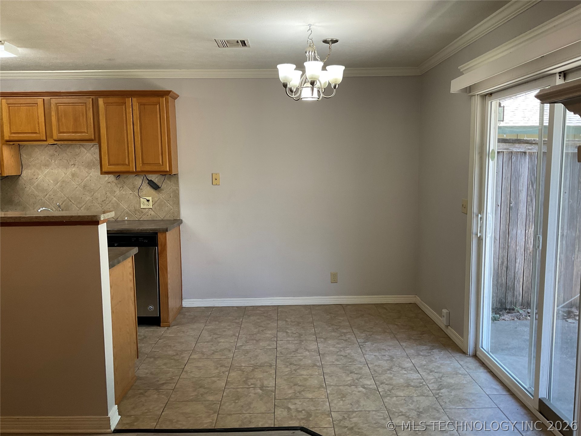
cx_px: 290
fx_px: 487
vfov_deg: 48.2
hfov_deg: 61.7
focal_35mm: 29
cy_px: 218
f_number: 1.8
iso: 64
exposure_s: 1/120
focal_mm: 3
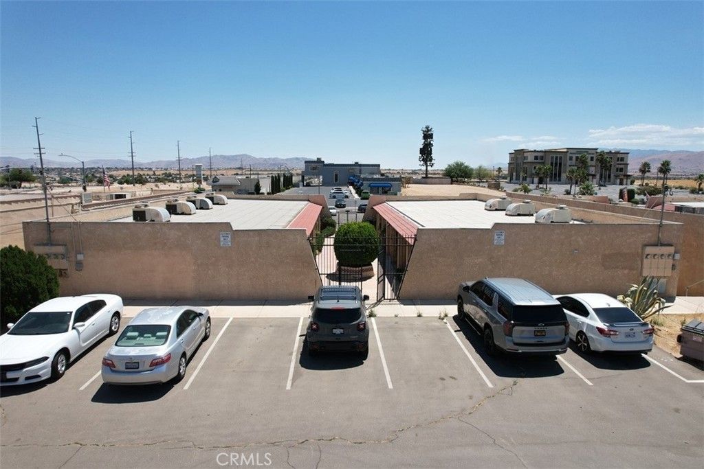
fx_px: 430
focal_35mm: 22
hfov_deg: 78.6
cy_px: 234
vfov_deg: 57.2
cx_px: 352
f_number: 2.8
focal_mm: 8.38
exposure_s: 1/640
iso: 100
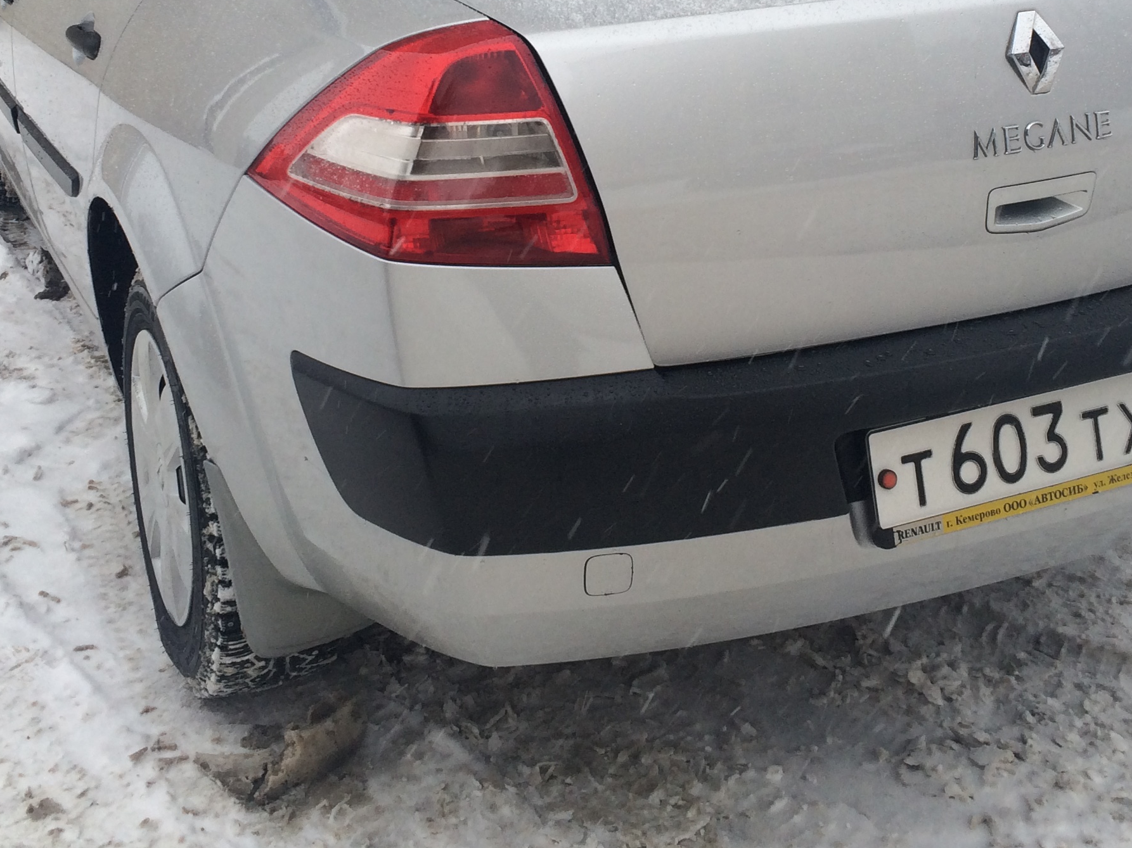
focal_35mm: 53
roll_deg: +3.4
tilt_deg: -6.8
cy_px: 87
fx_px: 1733
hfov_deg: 36.2
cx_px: 591
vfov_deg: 26.6
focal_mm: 4.15
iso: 32
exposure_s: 1/165
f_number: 2.2
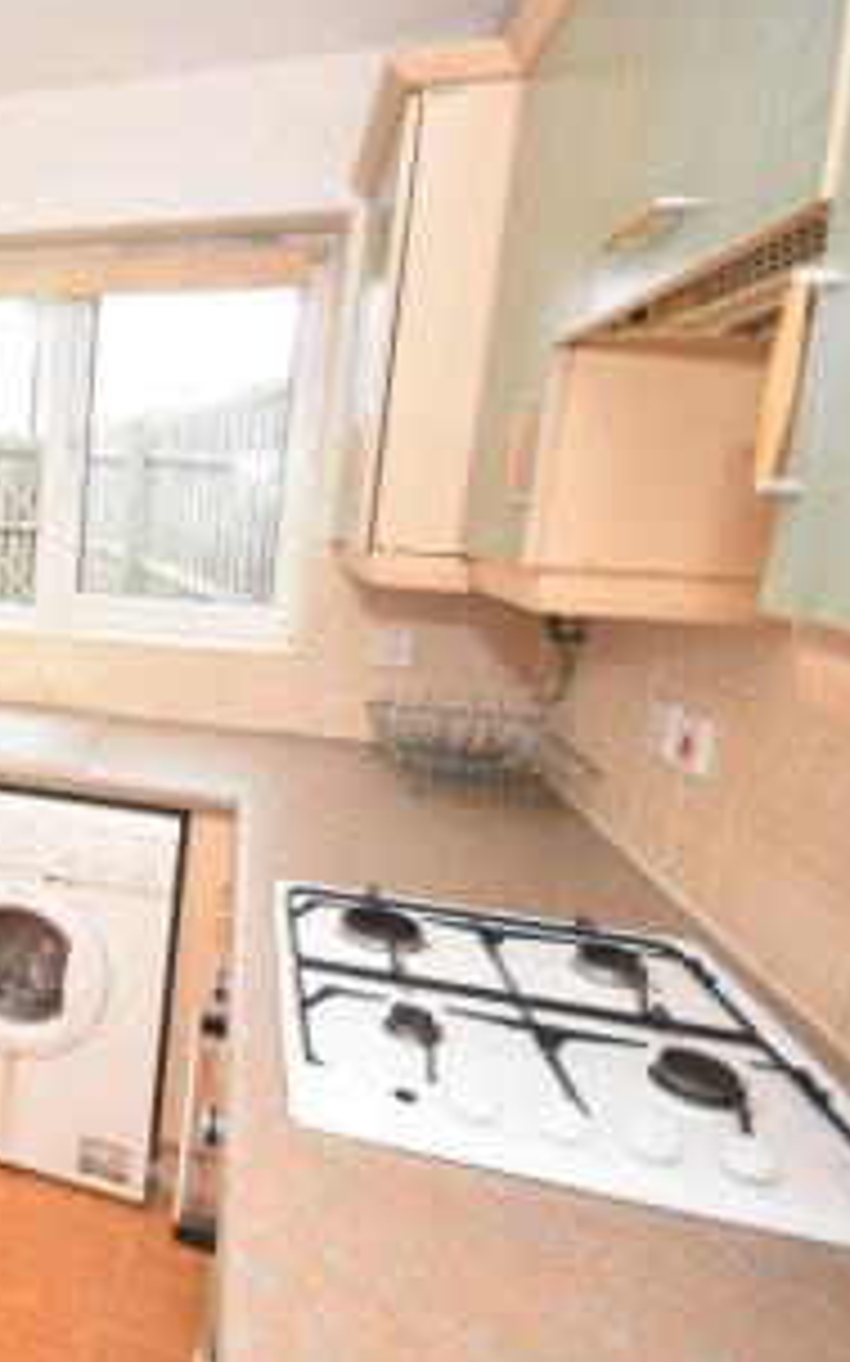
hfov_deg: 39.9
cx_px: -117
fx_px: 891
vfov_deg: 74.8
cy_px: 659
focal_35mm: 24
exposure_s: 1/80
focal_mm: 10
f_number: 4
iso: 200
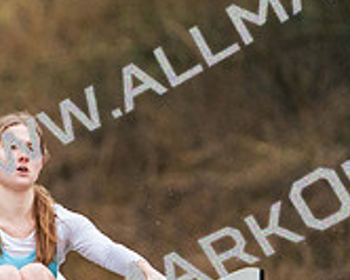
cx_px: -232
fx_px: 20377
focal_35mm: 1966
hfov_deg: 1.0
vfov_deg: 0.8
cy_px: 245
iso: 4000
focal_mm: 600
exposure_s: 1/2000
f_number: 6.3
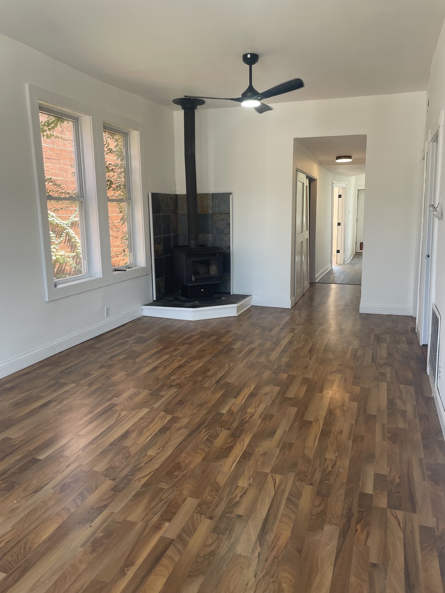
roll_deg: +1.5
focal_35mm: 26
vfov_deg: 67.3
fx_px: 446
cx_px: 222
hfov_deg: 53.1
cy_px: 296
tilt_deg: -8.8
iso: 64
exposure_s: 1/121
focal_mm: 4.2
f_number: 1.6
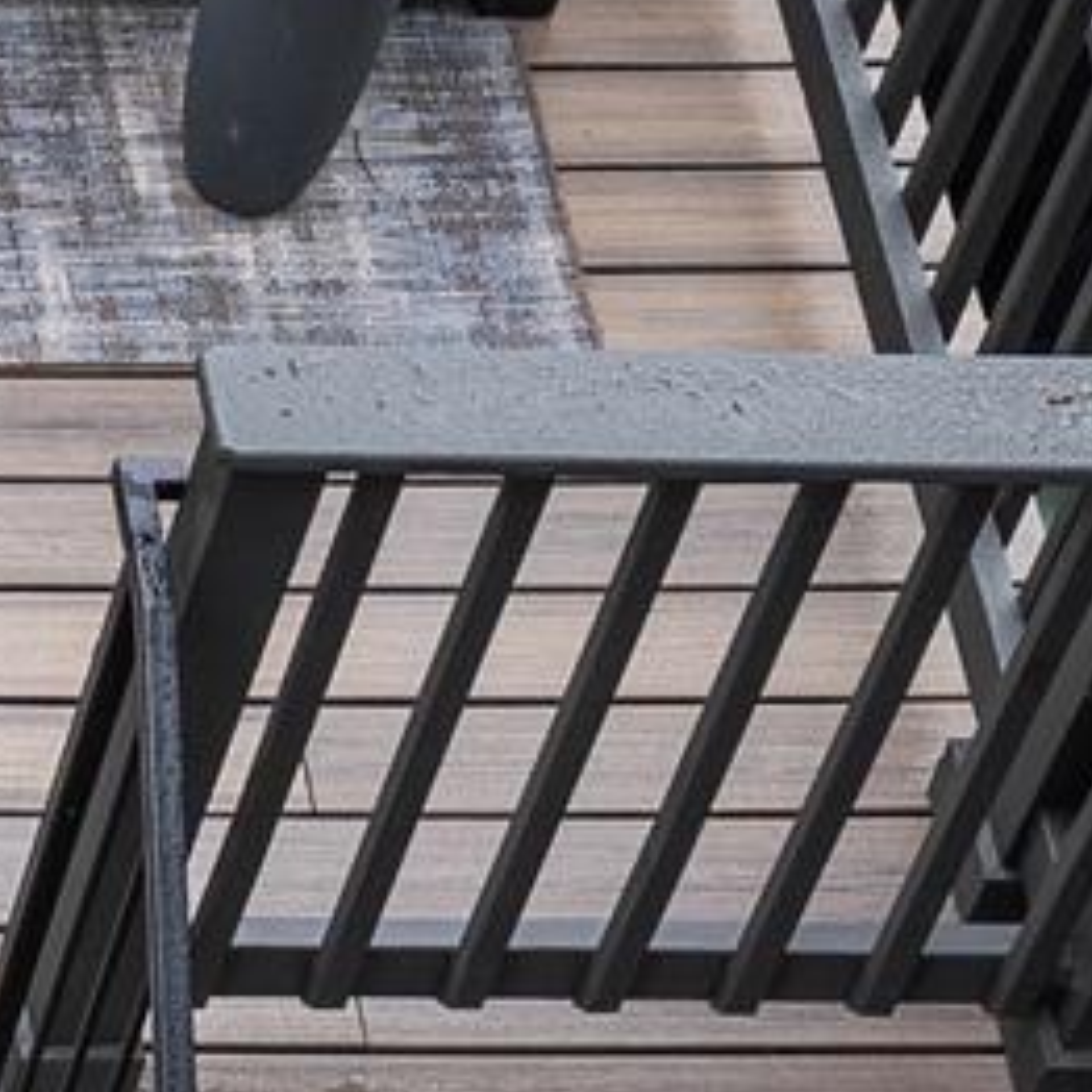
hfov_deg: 6.9
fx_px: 8316
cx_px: -1896
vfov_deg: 7.5
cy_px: -121
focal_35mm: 233
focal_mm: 35
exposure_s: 1/125
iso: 125
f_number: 5
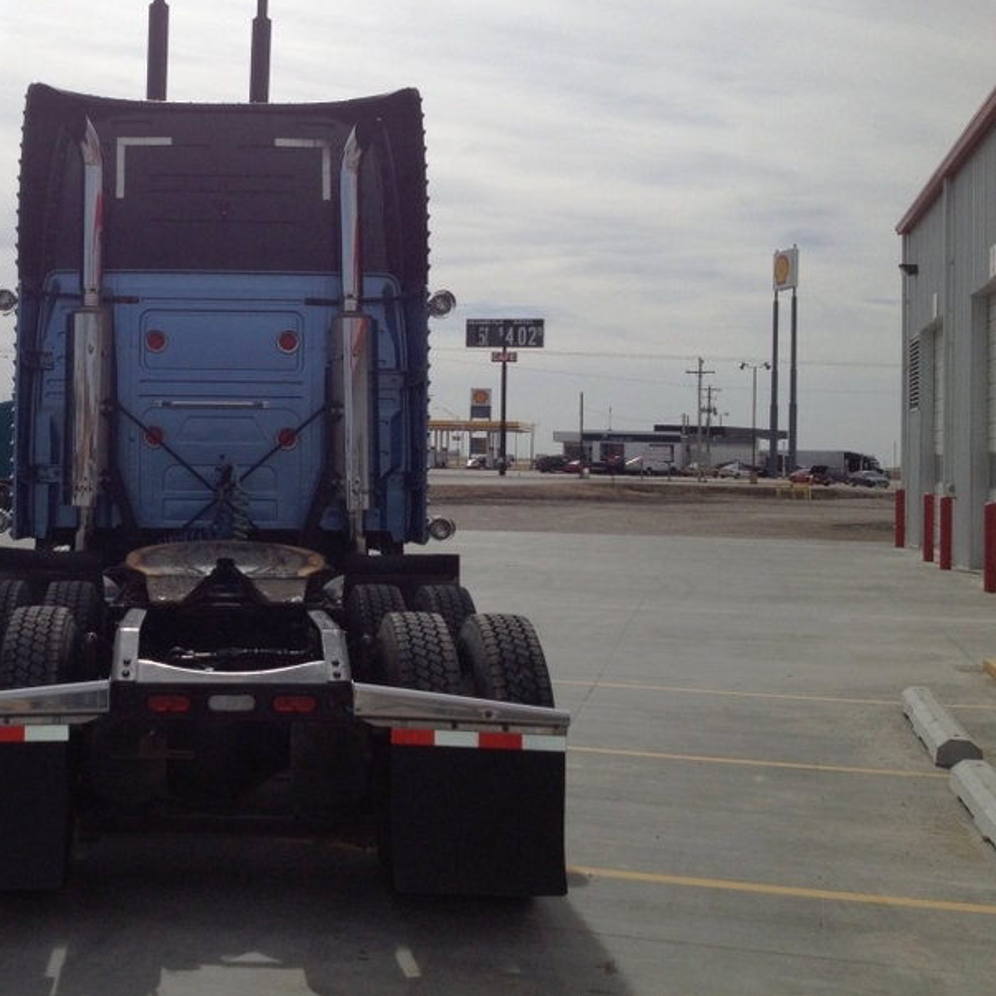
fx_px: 1628
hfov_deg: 33.2
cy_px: 396
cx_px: 216
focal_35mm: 50
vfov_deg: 33.9
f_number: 2.4
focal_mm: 4.28
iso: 64
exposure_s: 1/5025
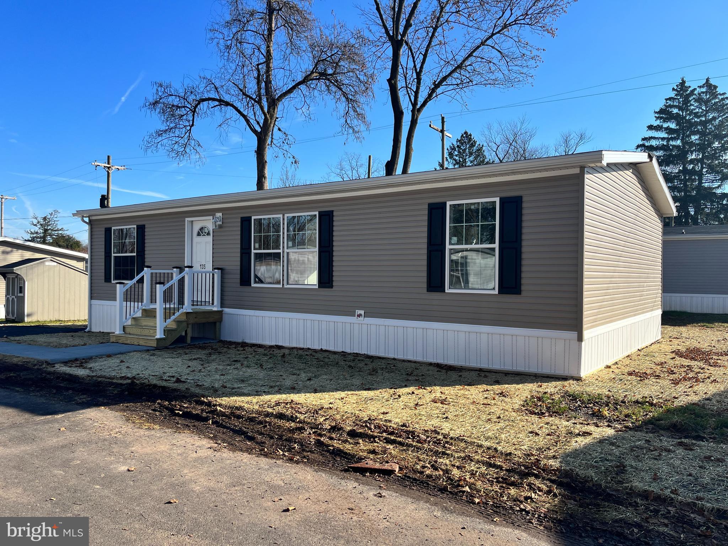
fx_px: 547
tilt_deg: -0.2
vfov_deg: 53.1
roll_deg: -0.3
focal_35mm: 26
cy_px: 273
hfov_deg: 67.3
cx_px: 364
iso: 50
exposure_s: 1/2463
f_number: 1.6
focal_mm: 5.1
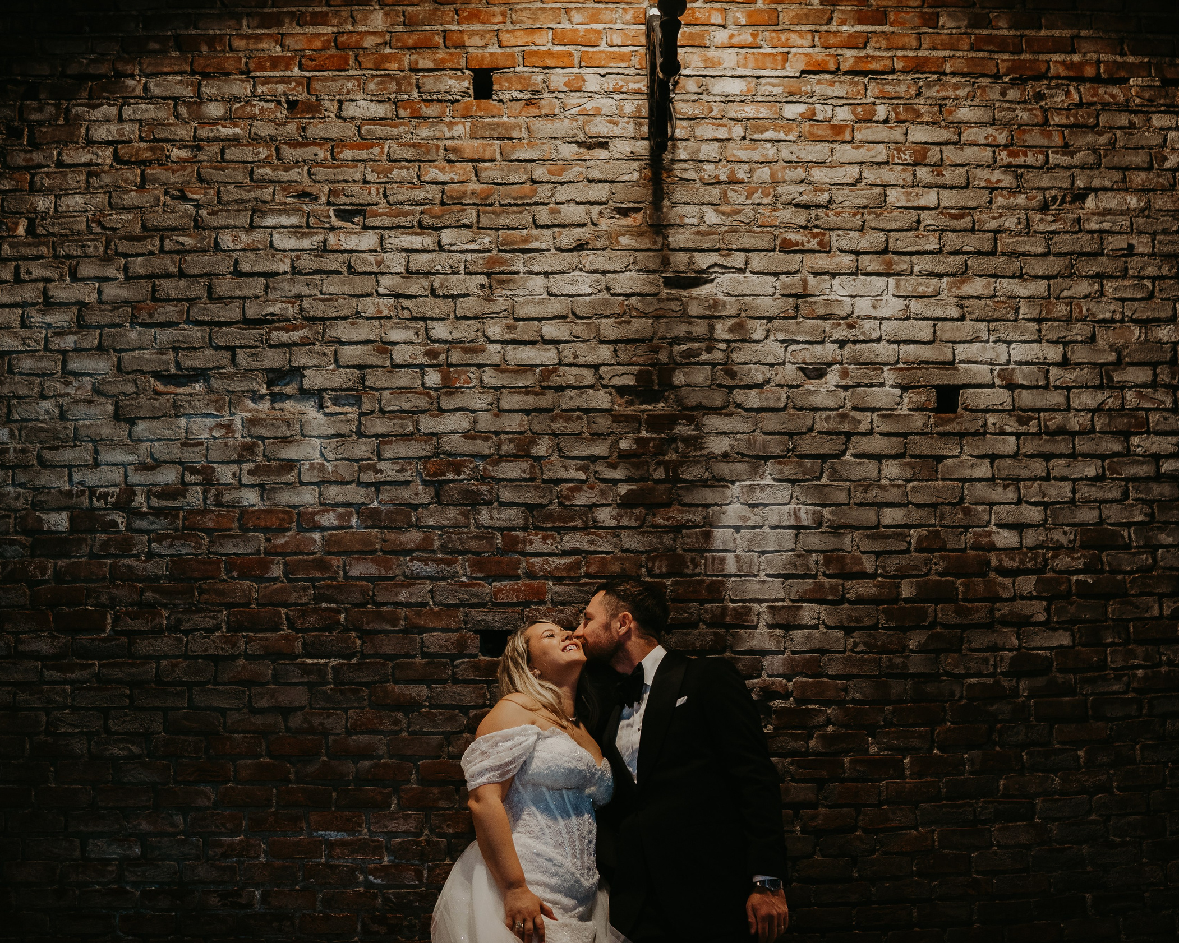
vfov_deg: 37.3
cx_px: 682
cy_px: 470
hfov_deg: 45.6
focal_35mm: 40
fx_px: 1396
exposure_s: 1/640
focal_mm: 35
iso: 1000
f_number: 1.4
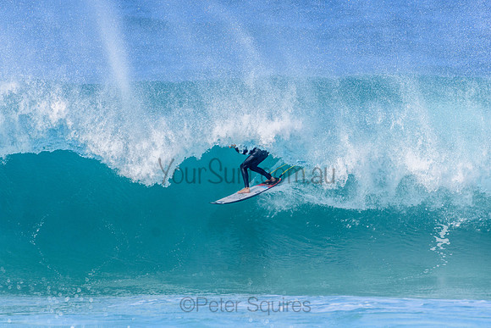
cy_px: 164
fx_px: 10232
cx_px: 246
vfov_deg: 1.8
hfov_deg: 2.7
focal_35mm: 750
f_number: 5.6
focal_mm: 500
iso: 400
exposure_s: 1/2000
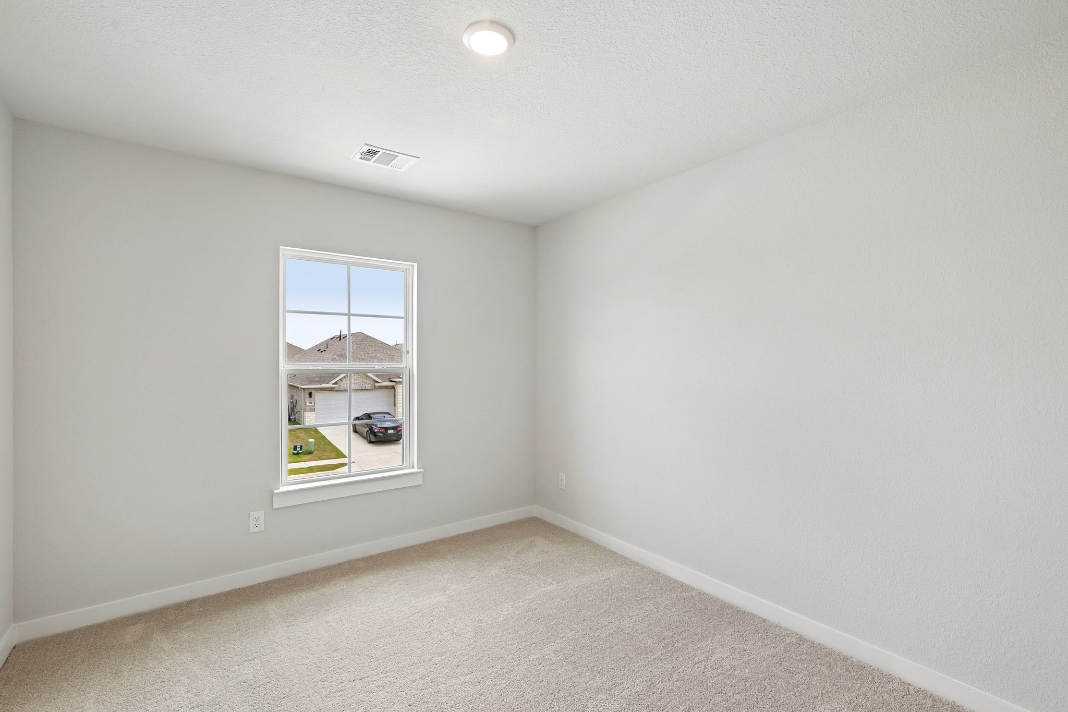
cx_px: 534
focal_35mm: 16
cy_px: 356
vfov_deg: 73.7
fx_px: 475
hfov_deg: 96.7
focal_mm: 16
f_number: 8
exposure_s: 1/100
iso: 400
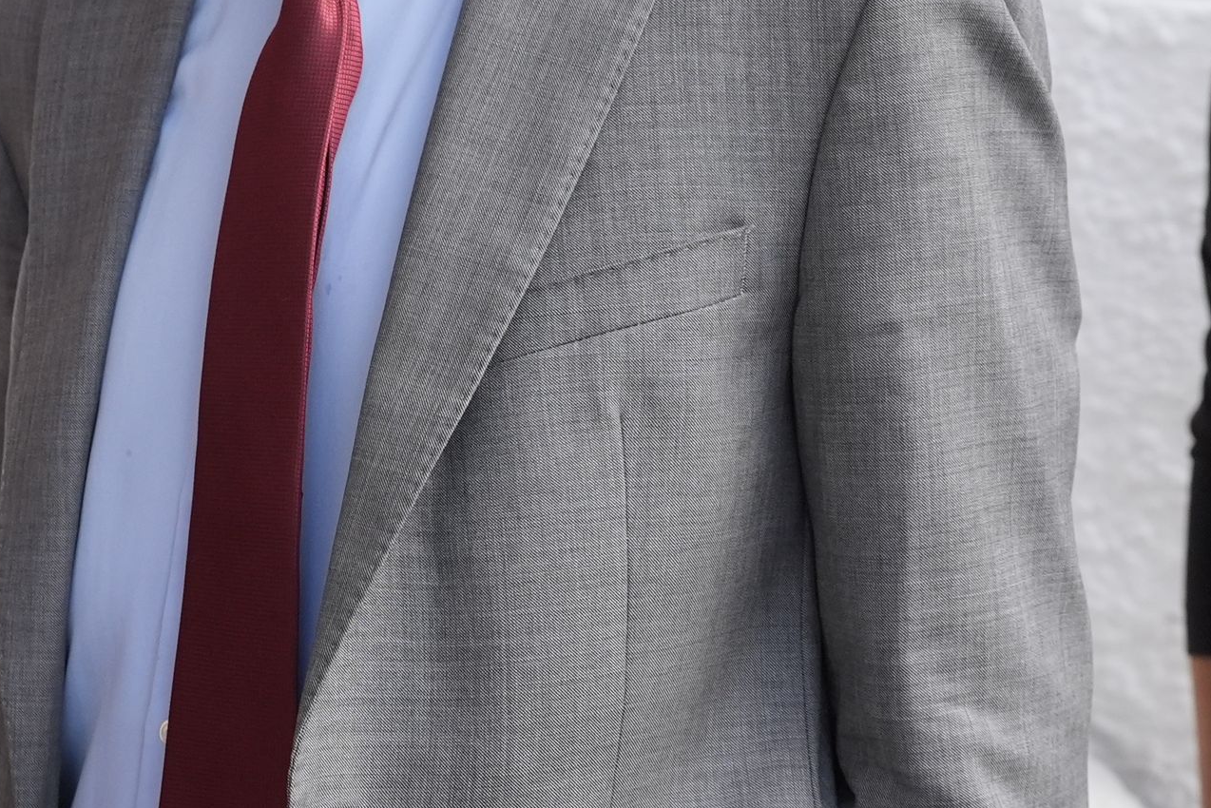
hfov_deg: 17.9
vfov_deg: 12.0
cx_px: 183
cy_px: -50
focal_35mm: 113
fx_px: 3802
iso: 1000
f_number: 5
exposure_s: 1/1250
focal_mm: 36
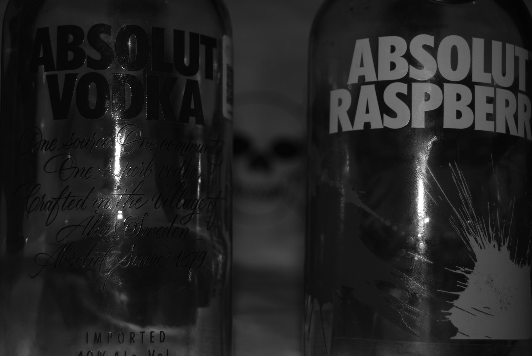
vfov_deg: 19.0
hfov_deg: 28.0
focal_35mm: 72
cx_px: 266
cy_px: 178
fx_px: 1065
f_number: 5.6
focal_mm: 48
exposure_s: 1/200
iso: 100
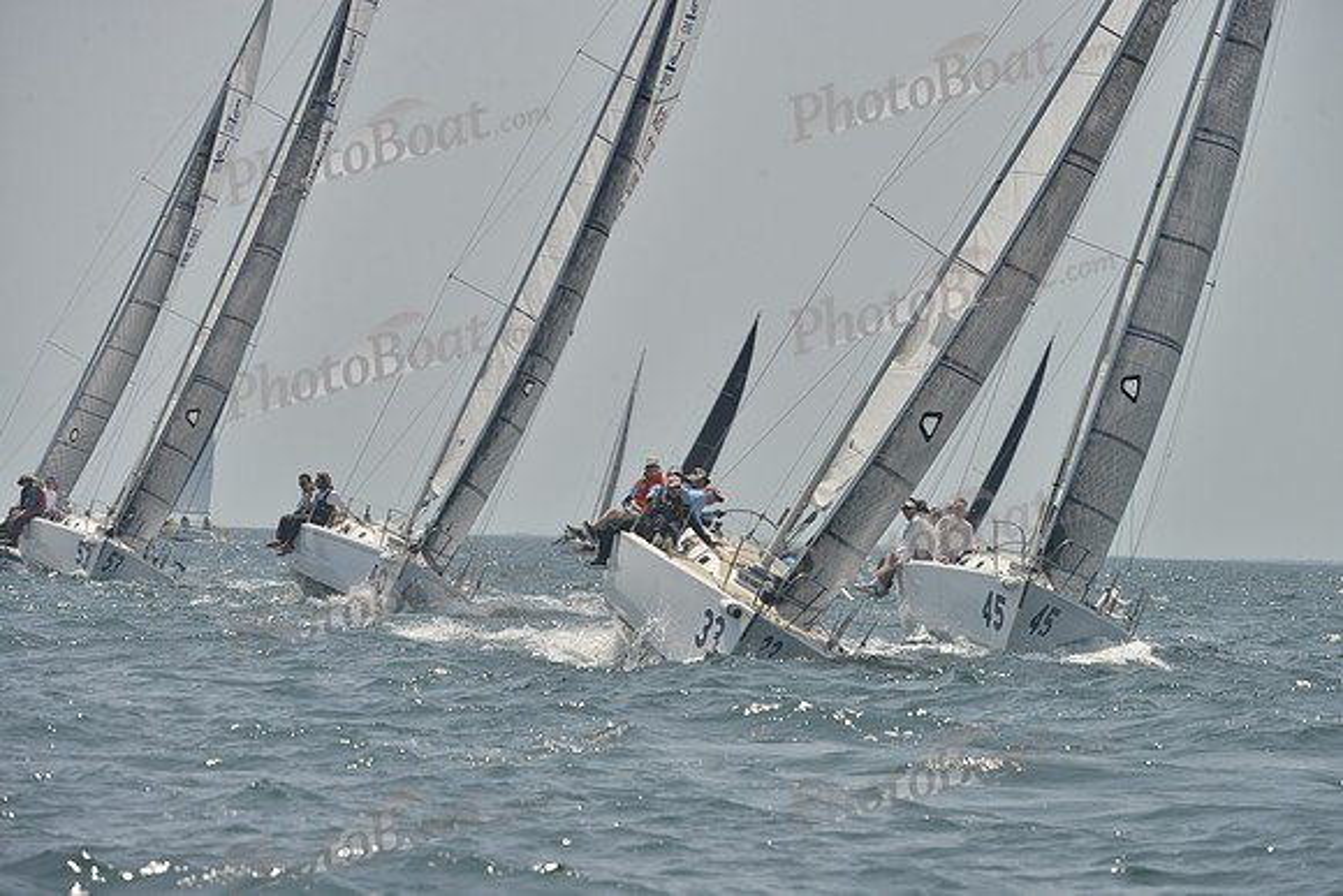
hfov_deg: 7.4
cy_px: 448
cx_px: 672
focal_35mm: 280
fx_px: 10448
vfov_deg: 4.9
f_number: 9
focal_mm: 280
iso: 280
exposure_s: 1/1000
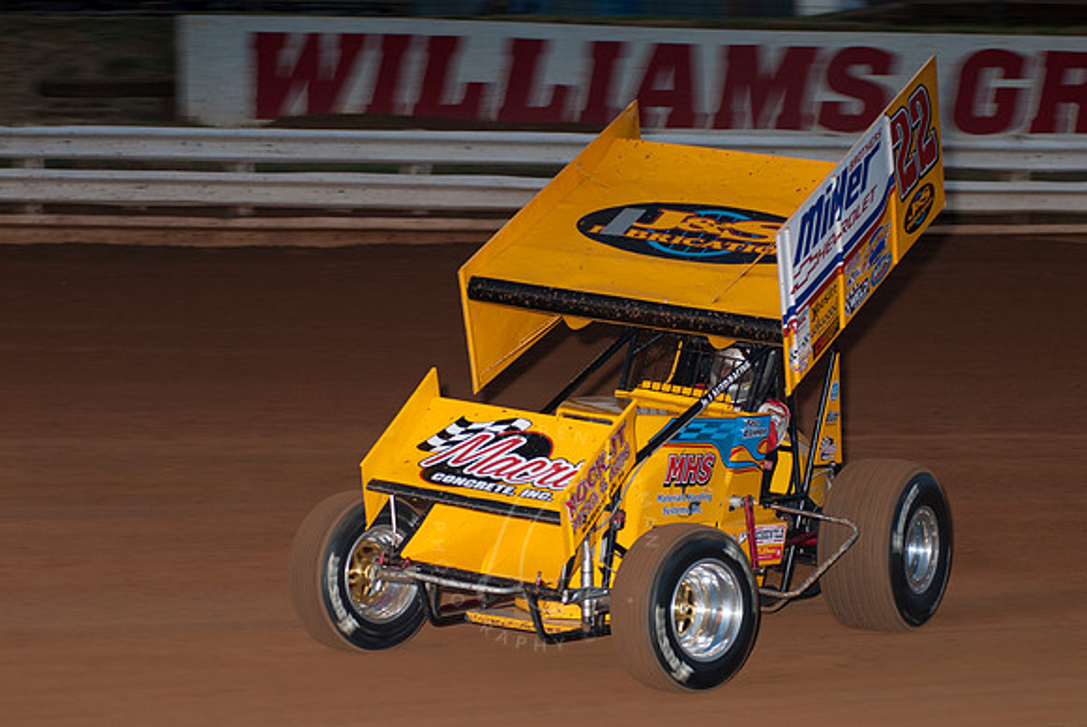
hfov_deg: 17.0
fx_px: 3627
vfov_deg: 11.4
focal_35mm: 120
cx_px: 544
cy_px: 364
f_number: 4
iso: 200
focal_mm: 80
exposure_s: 1/400
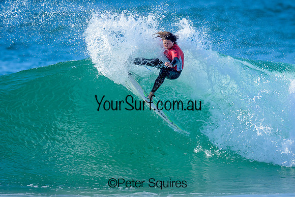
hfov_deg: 1.9
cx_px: 145
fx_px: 9000
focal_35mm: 1098
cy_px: 92
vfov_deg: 1.3
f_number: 6.3
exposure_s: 1/2000
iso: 360
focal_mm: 800
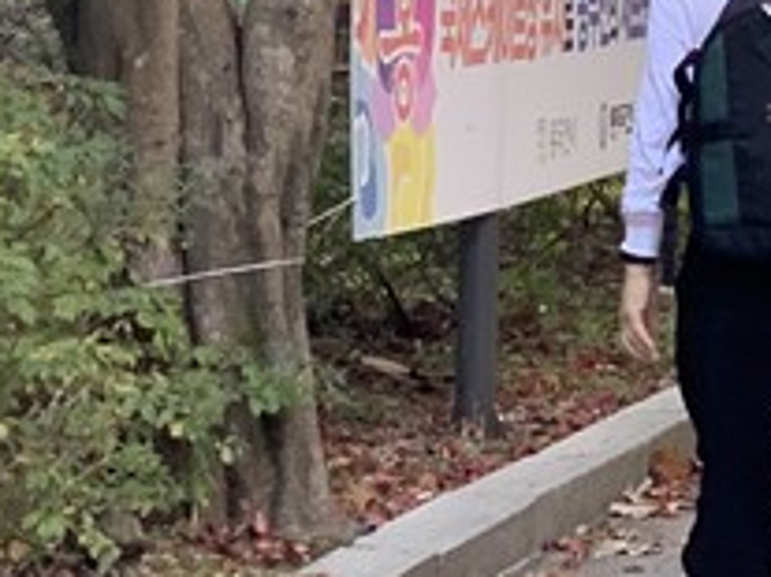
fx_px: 5365
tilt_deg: +4.5
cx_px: 1449
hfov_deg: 7.9
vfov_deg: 6.0
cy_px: -622
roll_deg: -0.9
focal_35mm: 241
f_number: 2.4
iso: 125
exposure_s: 1/122
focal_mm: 6
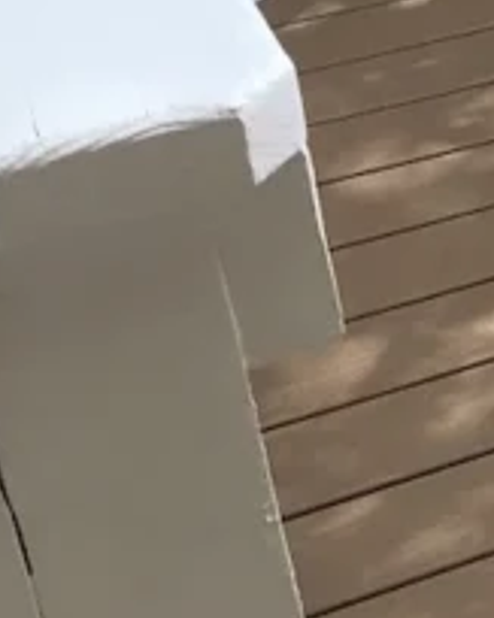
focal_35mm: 137
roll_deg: +0.1
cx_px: 1273
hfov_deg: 9.7
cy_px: -79
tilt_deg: -23.5
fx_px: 2506
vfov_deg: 13.7
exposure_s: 1/512
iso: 20
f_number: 1.8
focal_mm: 3.99
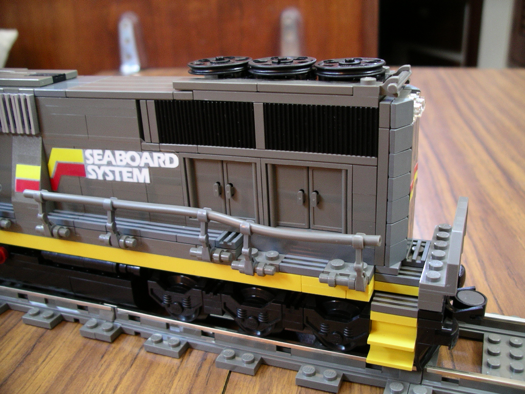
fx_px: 561
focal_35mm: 37
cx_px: 262
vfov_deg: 38.7
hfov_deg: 50.1
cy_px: 197
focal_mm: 7.8
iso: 200
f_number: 2.8
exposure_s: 1/6
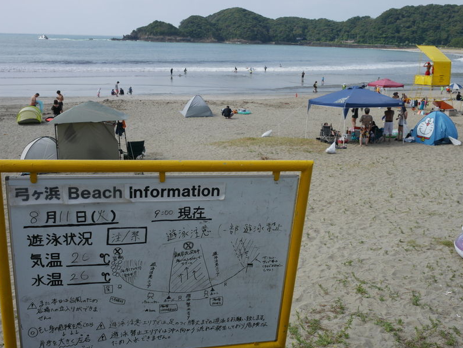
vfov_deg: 40.7
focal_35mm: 35
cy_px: 174
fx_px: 468
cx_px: 232
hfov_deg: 52.6
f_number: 8
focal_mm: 17
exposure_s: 1/640
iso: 200
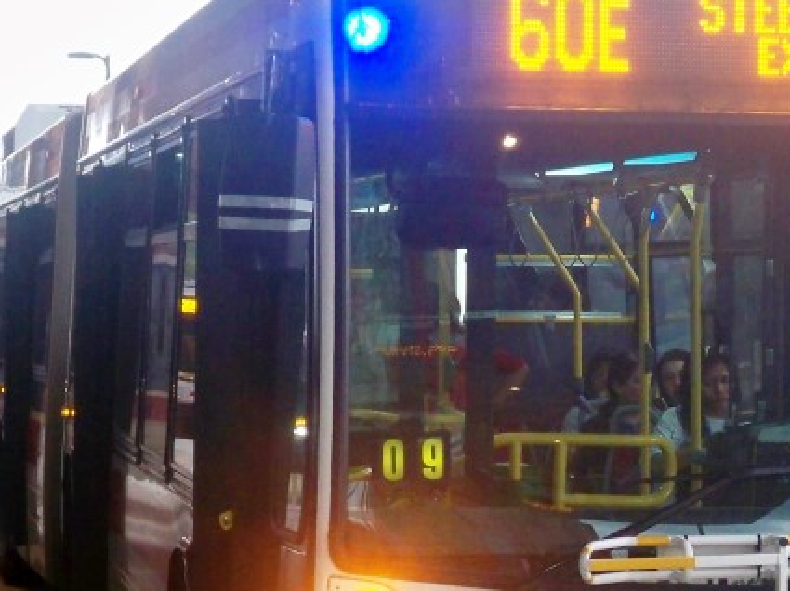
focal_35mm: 164
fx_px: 3740
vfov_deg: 9.0
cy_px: 427
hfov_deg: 12.0
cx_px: 669
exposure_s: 1/80
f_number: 4.5
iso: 250
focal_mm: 12.1
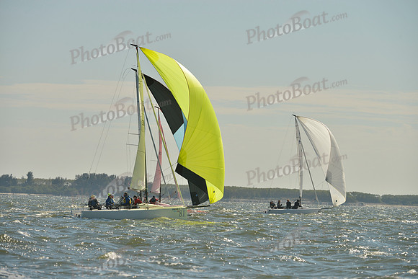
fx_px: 3019
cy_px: 140
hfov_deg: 7.9
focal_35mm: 260
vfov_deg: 5.3
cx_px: 209
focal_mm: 260
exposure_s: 1/1000
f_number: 8
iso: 200
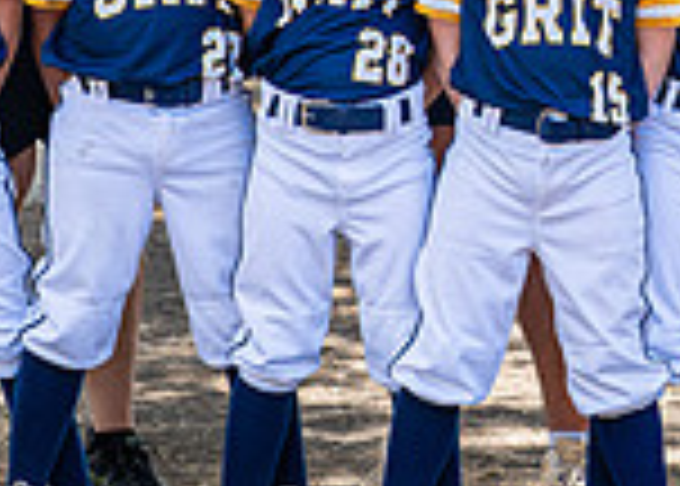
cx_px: 582
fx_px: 4309
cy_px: -42
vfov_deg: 6.4
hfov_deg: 9.0
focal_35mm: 223
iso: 100
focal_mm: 50
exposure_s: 1/250
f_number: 3.5
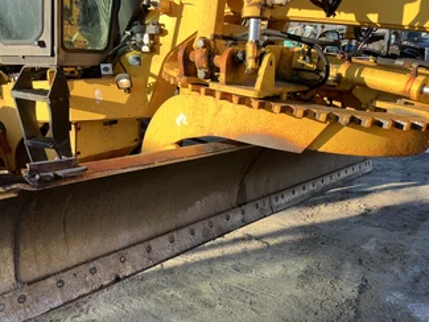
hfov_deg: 56.8
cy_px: 195
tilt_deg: -19.7
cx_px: 219
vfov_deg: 43.9
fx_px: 397
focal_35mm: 32
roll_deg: +0.2
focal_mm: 5.1
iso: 50
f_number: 1.6
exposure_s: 1/732
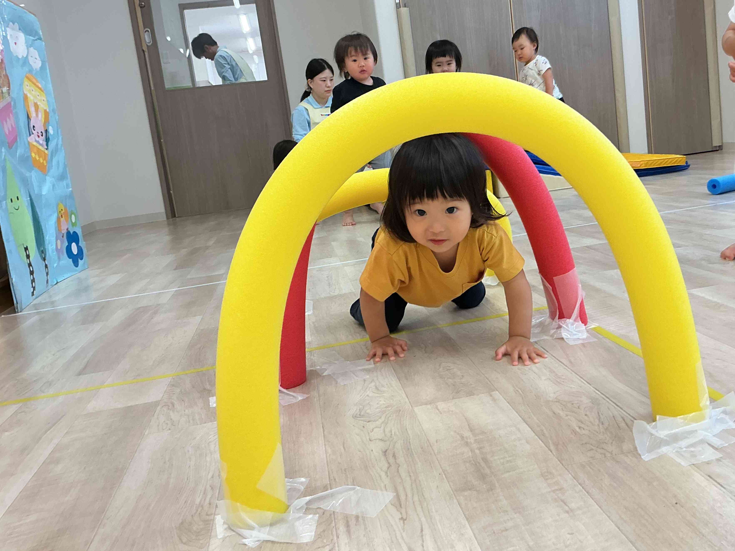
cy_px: 276
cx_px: 368
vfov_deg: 48.2
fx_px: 616
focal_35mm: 29
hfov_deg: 61.7
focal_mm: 3
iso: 50
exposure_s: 1/120
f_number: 1.8
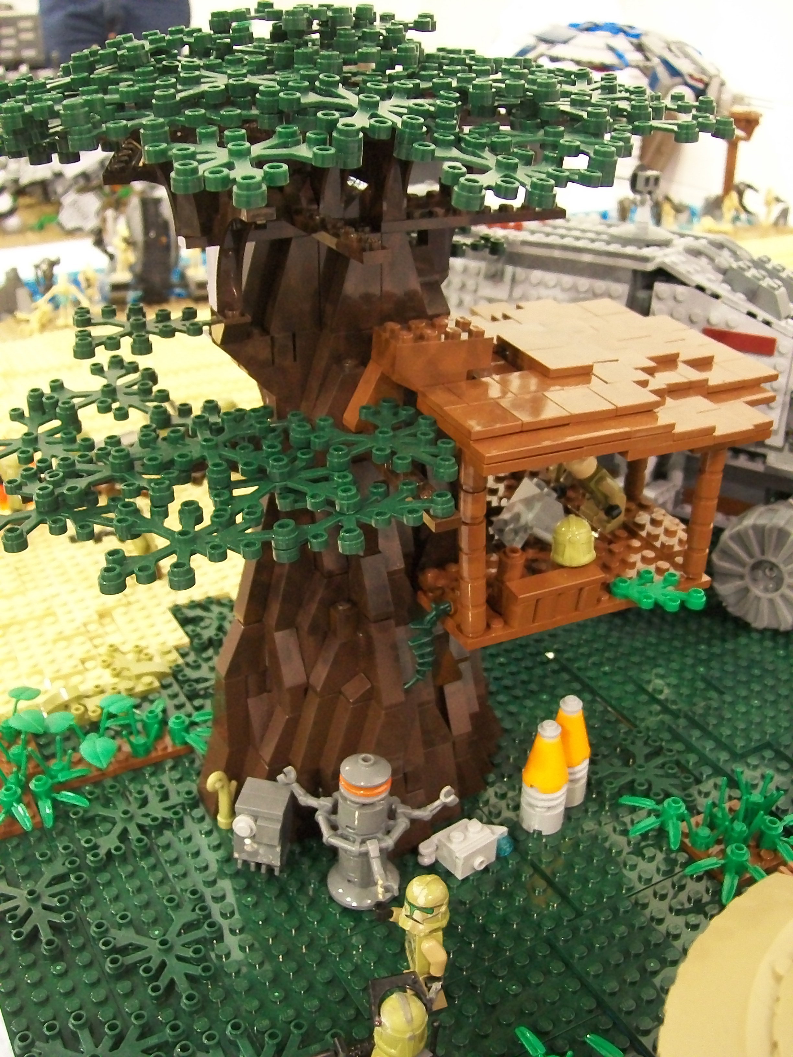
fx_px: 1100
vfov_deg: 51.4
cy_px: 528
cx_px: 396
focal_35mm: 36
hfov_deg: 39.7
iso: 240
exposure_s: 1/8
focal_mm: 6
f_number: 2.7
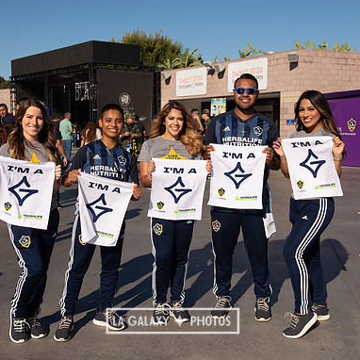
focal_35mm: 49
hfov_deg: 34.7
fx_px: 577
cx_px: 172
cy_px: 180
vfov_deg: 34.7
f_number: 5.6
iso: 200
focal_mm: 38
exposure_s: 1/2500
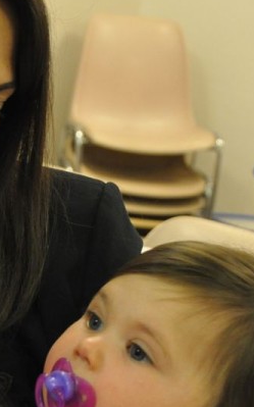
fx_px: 1386
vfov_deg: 16.7
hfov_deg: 10.4
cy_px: 263
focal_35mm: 125
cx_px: 47
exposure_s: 1/40
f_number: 4.5
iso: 1600
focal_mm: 34
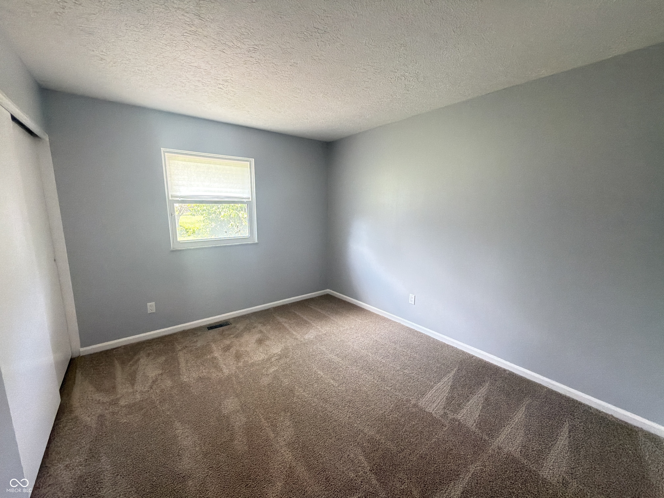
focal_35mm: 14
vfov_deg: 85.7
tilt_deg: -9.5
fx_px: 269
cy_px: 249
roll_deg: -0.4
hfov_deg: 102.1
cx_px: 332
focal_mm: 2.22
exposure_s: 1/60
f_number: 2.2
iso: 400
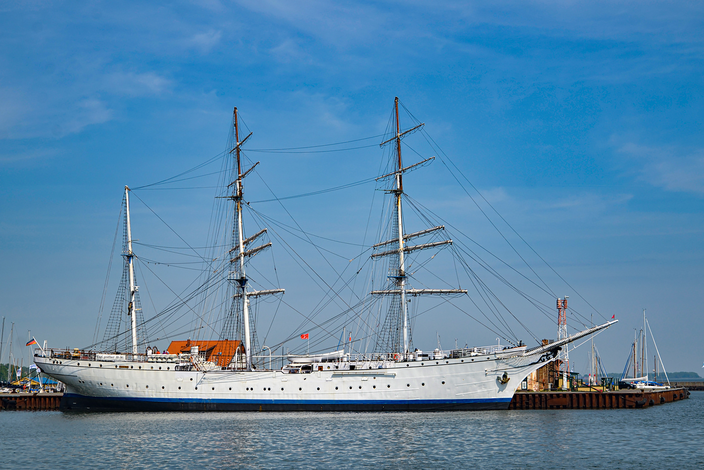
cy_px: 235
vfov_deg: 23.8
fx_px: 1115
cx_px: 352
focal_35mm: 57
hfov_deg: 35.1
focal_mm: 38
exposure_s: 1/400
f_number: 8
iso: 100
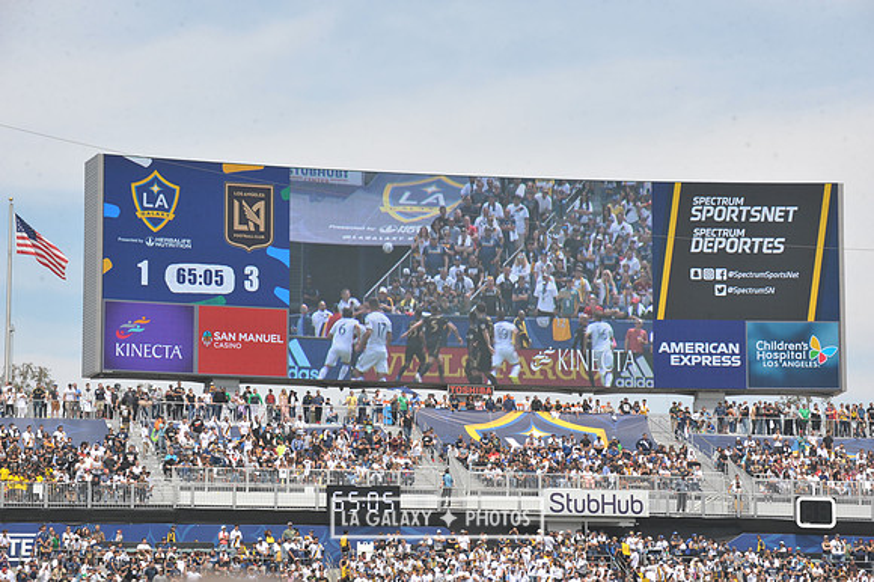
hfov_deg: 15.8
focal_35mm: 130
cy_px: 291
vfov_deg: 10.5
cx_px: 437
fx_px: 3154
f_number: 11
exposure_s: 1/500
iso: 320
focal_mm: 130
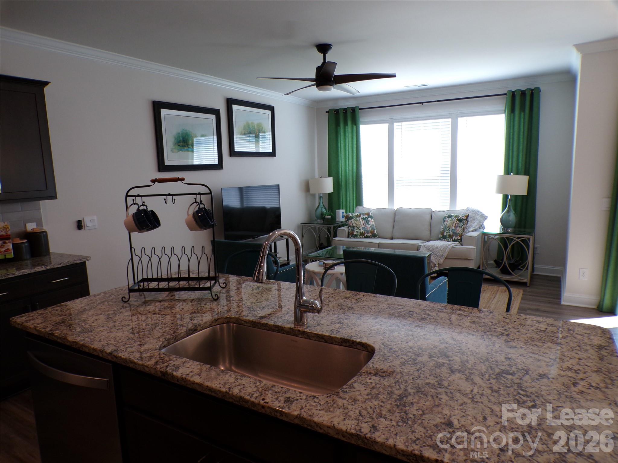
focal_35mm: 24
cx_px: 309
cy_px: 232
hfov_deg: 71.6
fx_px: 428
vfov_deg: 56.8
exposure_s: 1/60
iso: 160
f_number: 3
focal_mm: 4.3
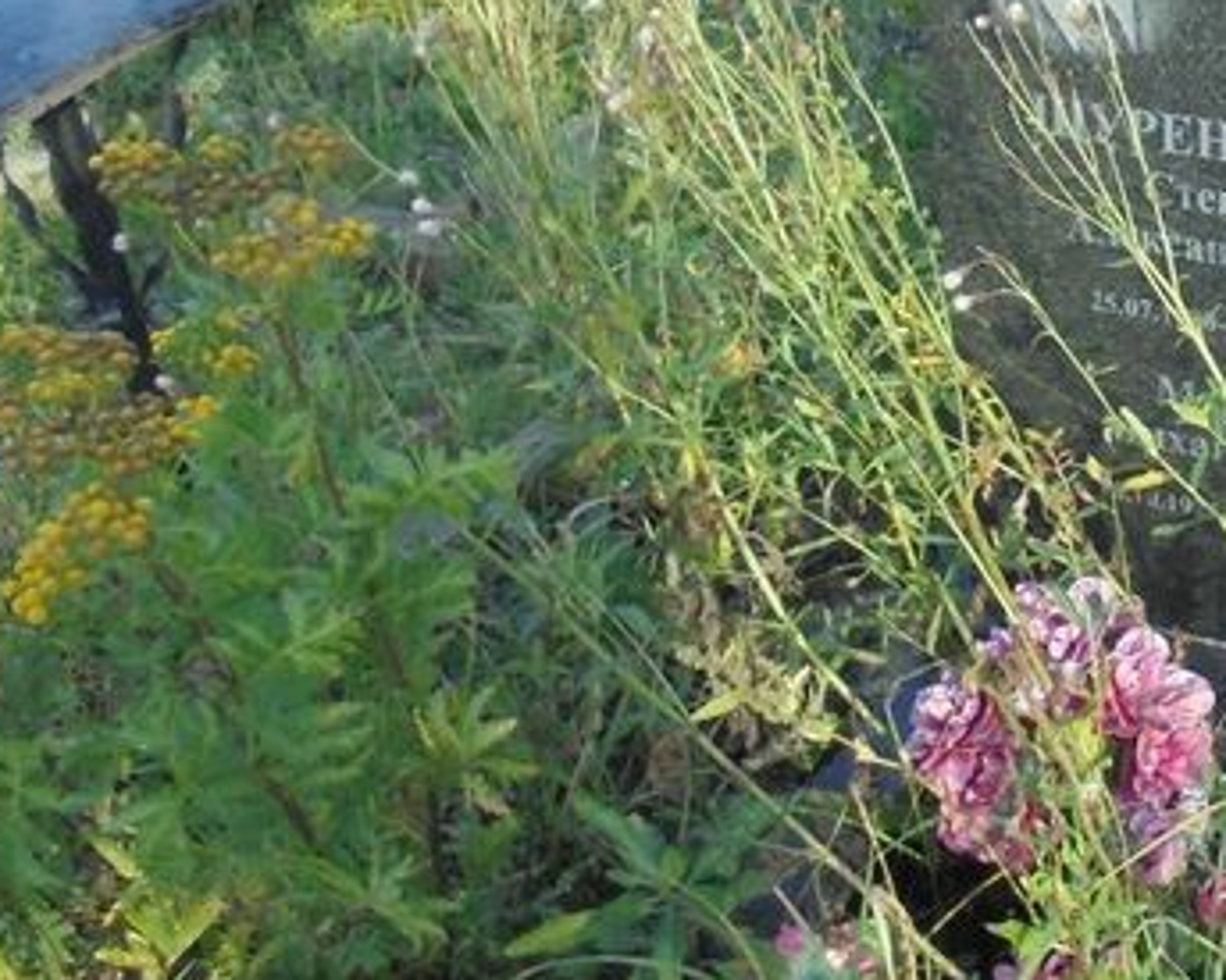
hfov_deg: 28.8
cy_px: 260
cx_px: 1372
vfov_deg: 25.5
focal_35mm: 59
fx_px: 2140
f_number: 3.5
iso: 160
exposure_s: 1/250
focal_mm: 4.6
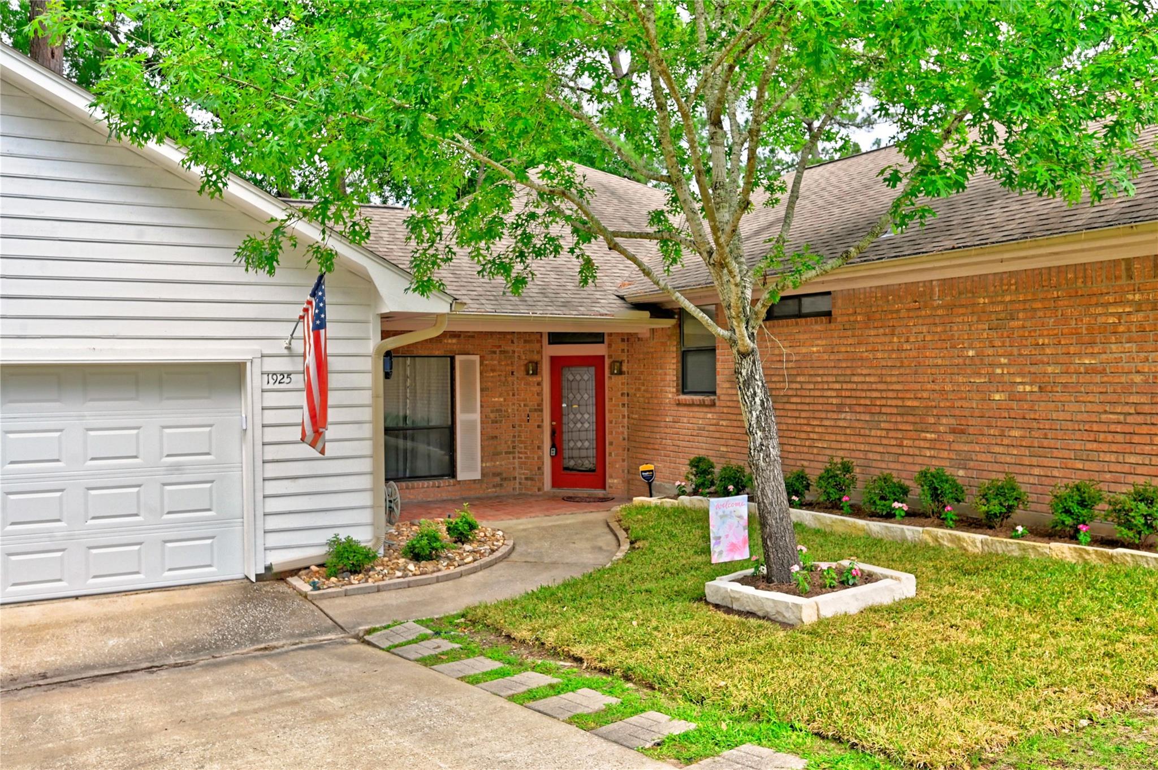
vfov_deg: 43.5
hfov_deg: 62.0
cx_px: 579
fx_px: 964
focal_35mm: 30
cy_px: 385
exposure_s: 1/160
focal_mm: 30
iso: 400
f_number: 8
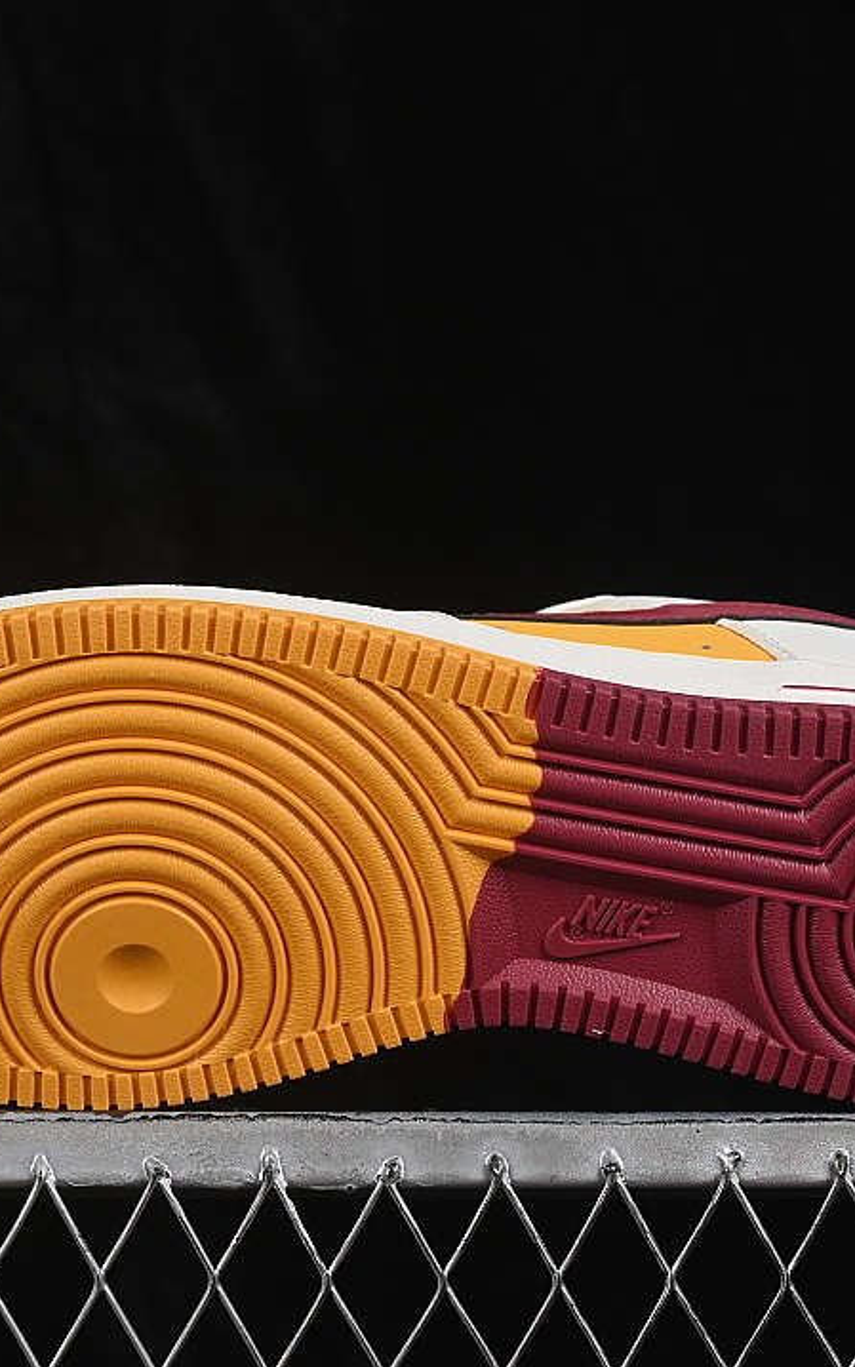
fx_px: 4286
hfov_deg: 11.4
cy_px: 684
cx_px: 421
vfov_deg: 18.1
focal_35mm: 115
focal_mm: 50
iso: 160
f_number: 8
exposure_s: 1/80
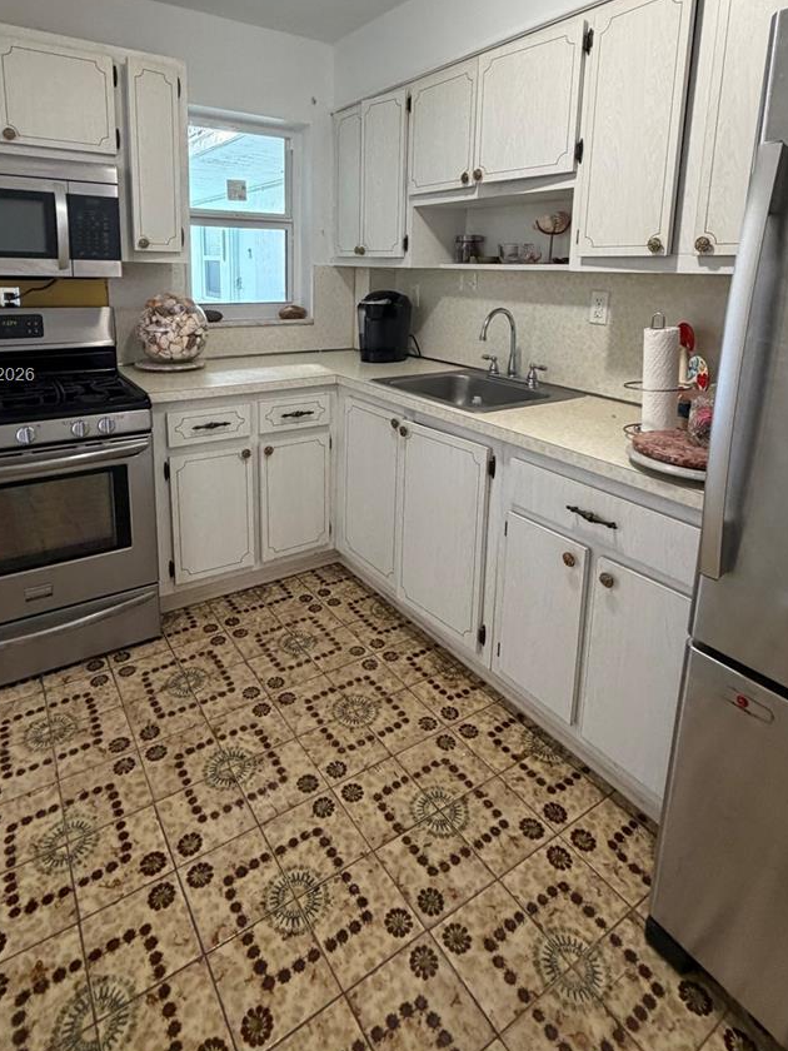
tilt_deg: -9.5
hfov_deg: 65.9
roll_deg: -1.5
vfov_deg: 79.8
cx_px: 366
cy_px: 377
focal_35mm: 20
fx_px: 607
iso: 320
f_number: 2.2
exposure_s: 1/60
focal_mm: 2.22
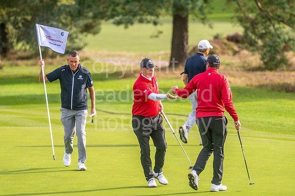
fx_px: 3685
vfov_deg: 3.1
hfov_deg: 4.6
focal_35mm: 450
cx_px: 148
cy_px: 98
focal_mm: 300
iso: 400
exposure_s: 1/2000
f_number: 4
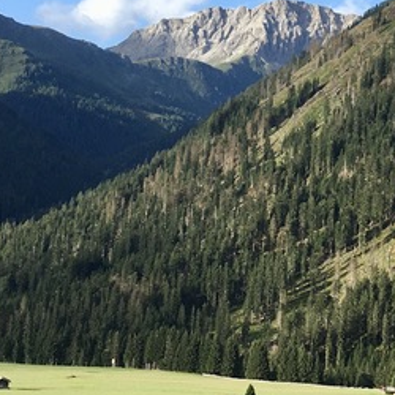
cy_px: 0
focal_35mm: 105
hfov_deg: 16.5
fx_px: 1356
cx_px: 284
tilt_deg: +8.1
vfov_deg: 16.2
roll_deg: -3.4
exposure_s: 1/777
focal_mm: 4.15
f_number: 2.2
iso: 25
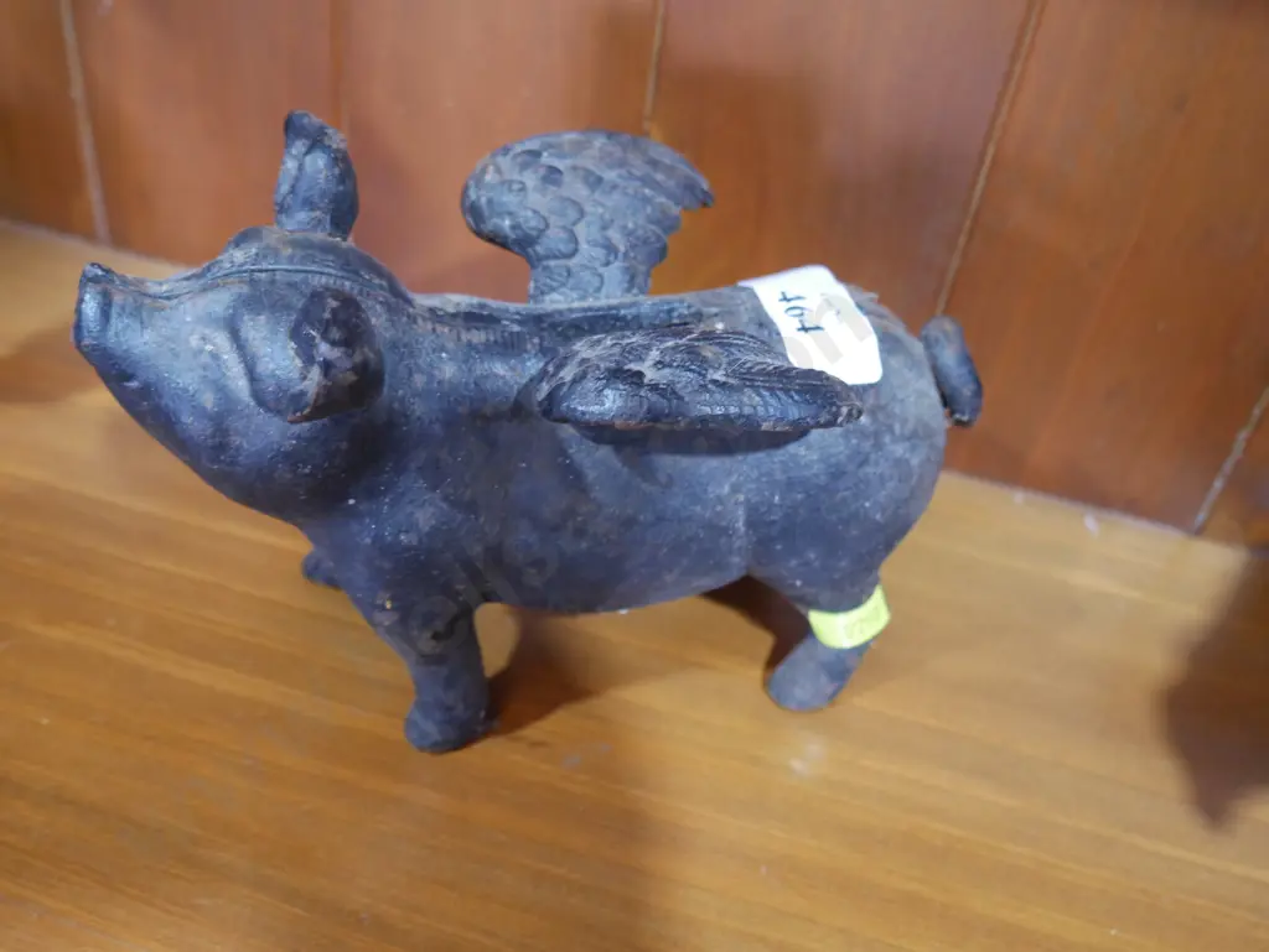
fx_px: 1320
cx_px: 634
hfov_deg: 51.3
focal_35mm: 36
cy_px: 476
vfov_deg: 39.7
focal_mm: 18
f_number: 4
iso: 1600
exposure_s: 1/60
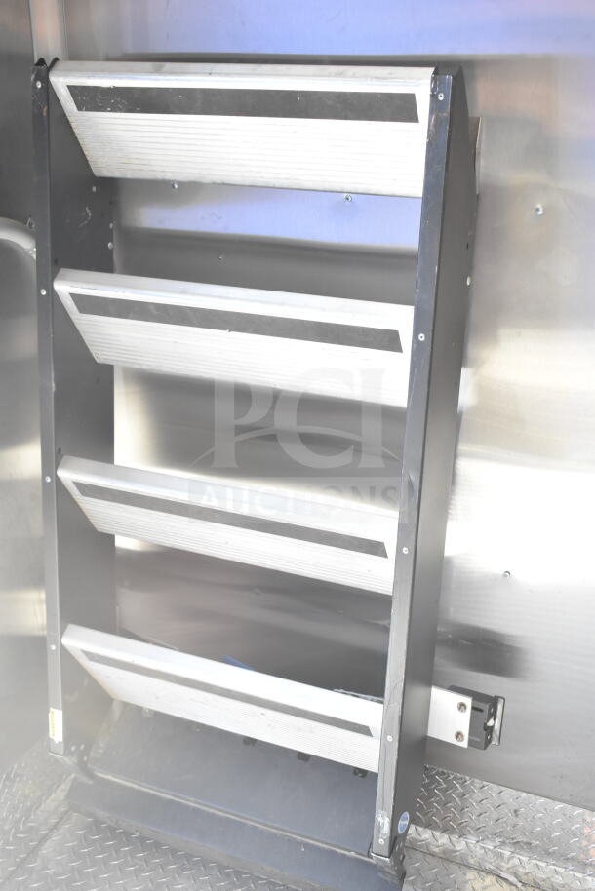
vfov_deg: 47.9
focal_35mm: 40
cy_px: 446
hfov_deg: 33.0
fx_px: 1003
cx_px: 298
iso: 1600
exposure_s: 1/125
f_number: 5.6
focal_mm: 27
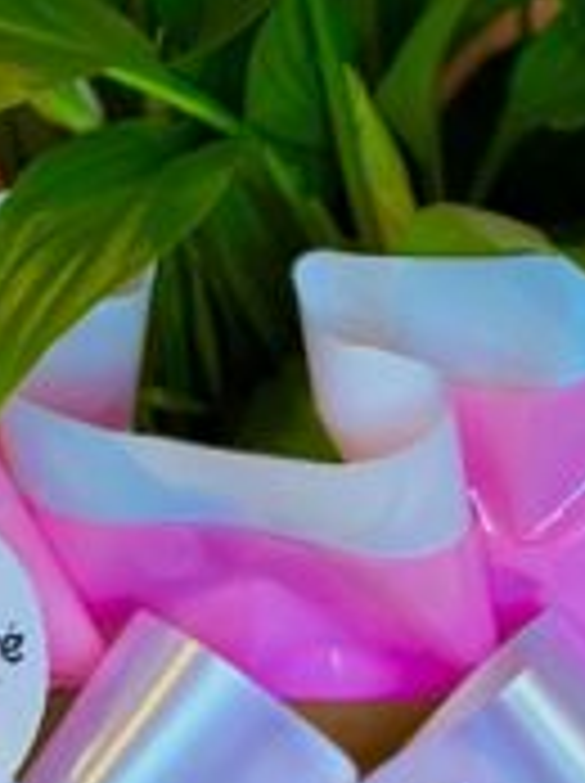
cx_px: 414
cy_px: -369
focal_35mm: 283
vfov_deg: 6.9
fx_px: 6393
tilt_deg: -14.9
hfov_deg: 5.2
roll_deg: -0.8
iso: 64
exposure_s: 1/60
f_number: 1.78
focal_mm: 6.86
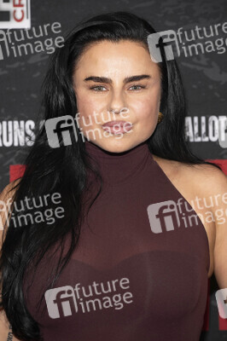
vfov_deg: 17.8
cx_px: 114
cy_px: 170
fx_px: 1090
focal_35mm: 115
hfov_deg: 11.9
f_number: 5.6
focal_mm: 115
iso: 800
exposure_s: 1/200
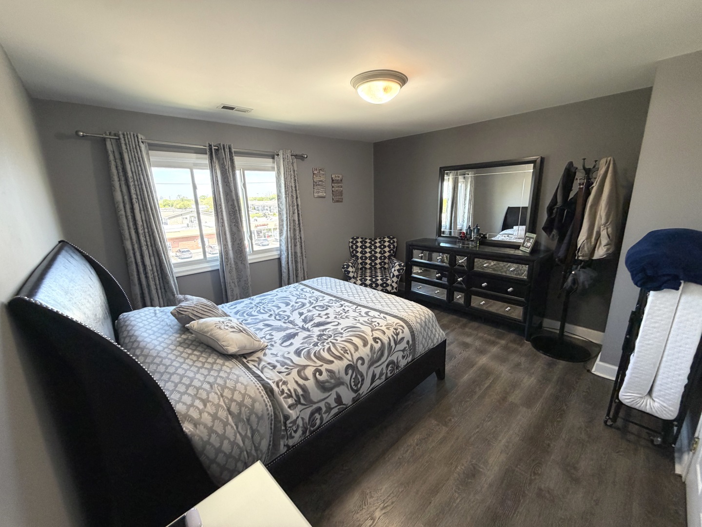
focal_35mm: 14
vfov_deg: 85.7
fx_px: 284
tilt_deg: -15.9
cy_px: 264
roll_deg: +1.3
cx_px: 351
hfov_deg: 102.1
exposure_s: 1/60
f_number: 2.2
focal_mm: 2.22
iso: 160
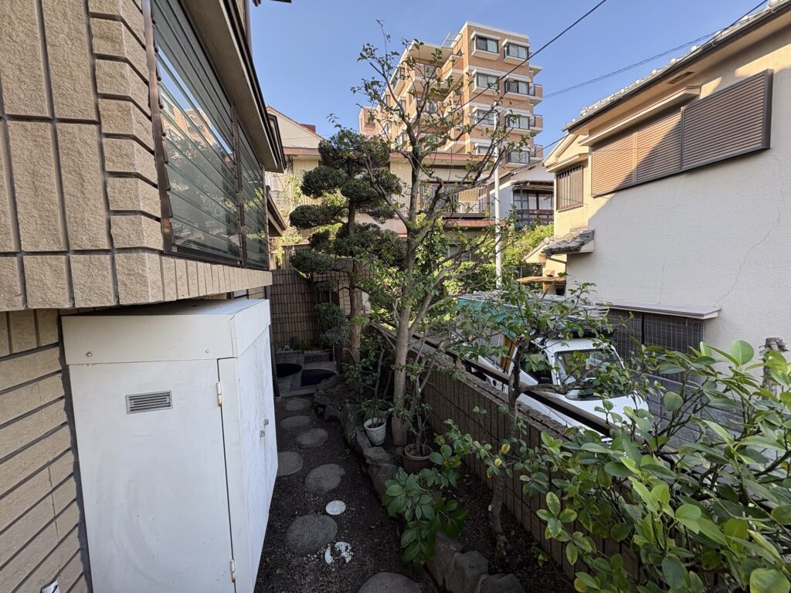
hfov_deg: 102.1
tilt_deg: -3.2
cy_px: 296
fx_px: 320
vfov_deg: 85.7
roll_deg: +2.3
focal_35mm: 14
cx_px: 396
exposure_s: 1/212
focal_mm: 2.22
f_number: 2.2
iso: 64
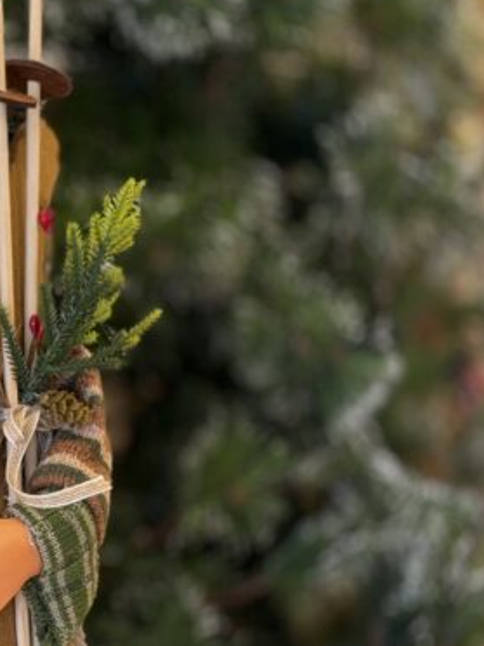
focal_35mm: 132
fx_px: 2461
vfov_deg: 14.9
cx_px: -173
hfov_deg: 10.9
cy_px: 422
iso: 80
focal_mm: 6.76
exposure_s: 1/60
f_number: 1.78
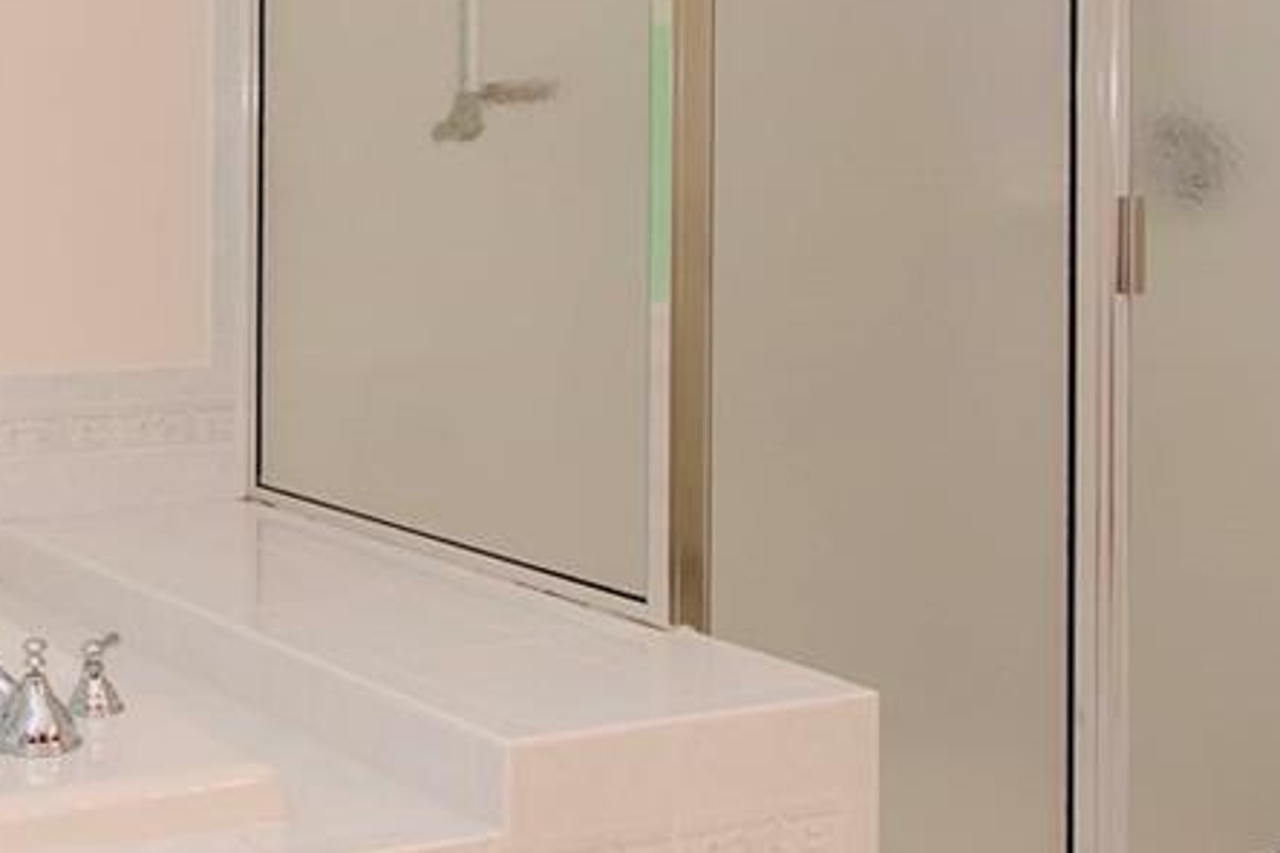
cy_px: 179
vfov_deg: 24.7
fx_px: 1920
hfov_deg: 34.7
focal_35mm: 54
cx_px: 118
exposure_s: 1/50
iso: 640
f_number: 7.1
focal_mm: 10
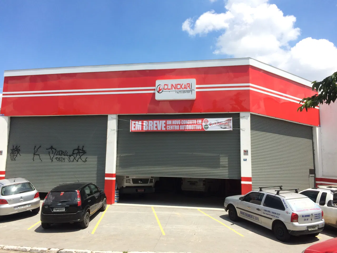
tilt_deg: +6.0
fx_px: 282
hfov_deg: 61.7
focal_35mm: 29
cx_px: 168
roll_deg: -1.5
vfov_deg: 48.2
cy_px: 126
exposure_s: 1/1580
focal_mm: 4.15
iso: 32
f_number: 2.2
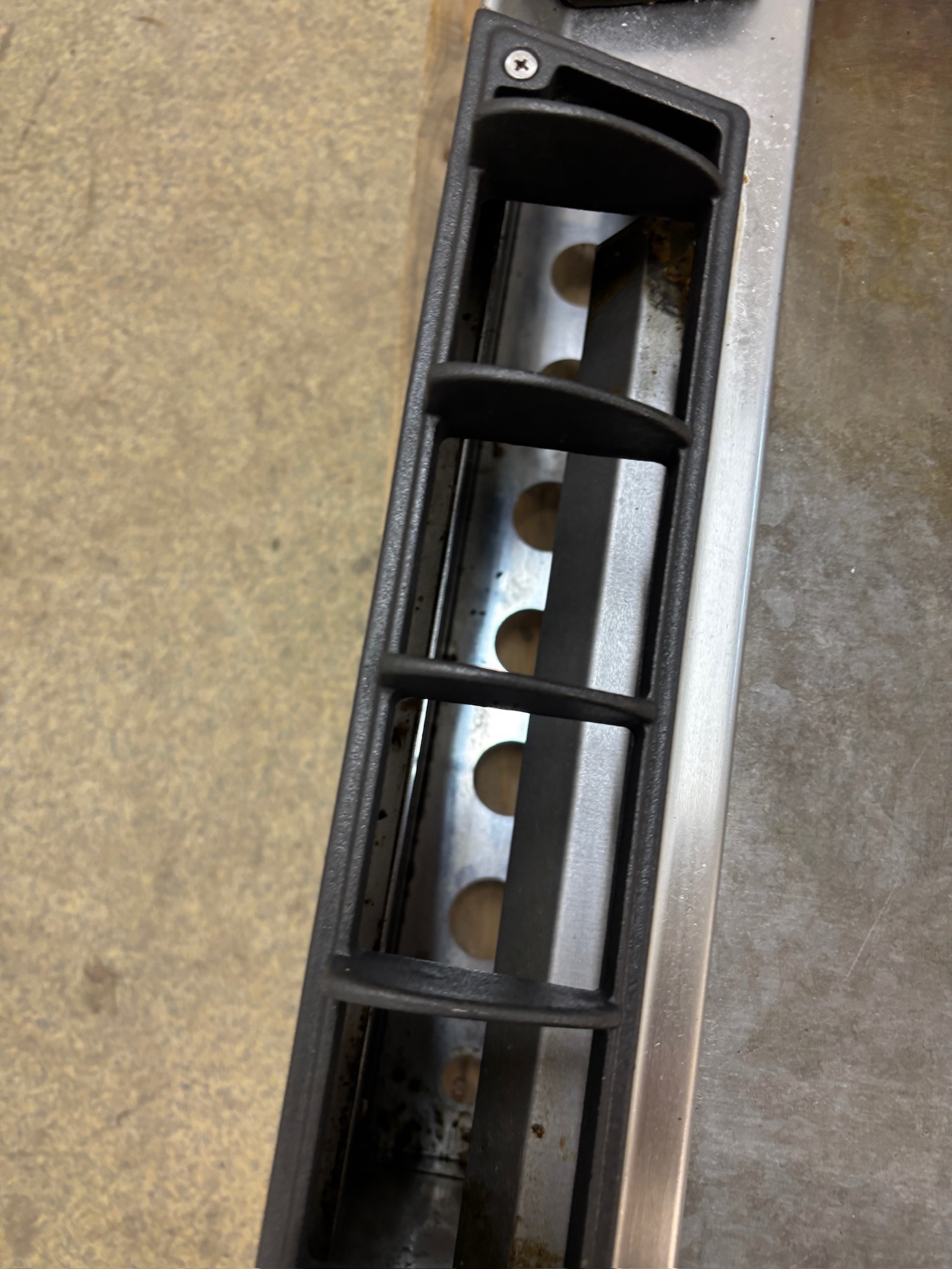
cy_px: 634
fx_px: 953
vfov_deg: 67.3
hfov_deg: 53.1
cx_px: 476
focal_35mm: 26
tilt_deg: -81.0
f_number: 1.6
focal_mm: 5.96
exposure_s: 1/50
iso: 200
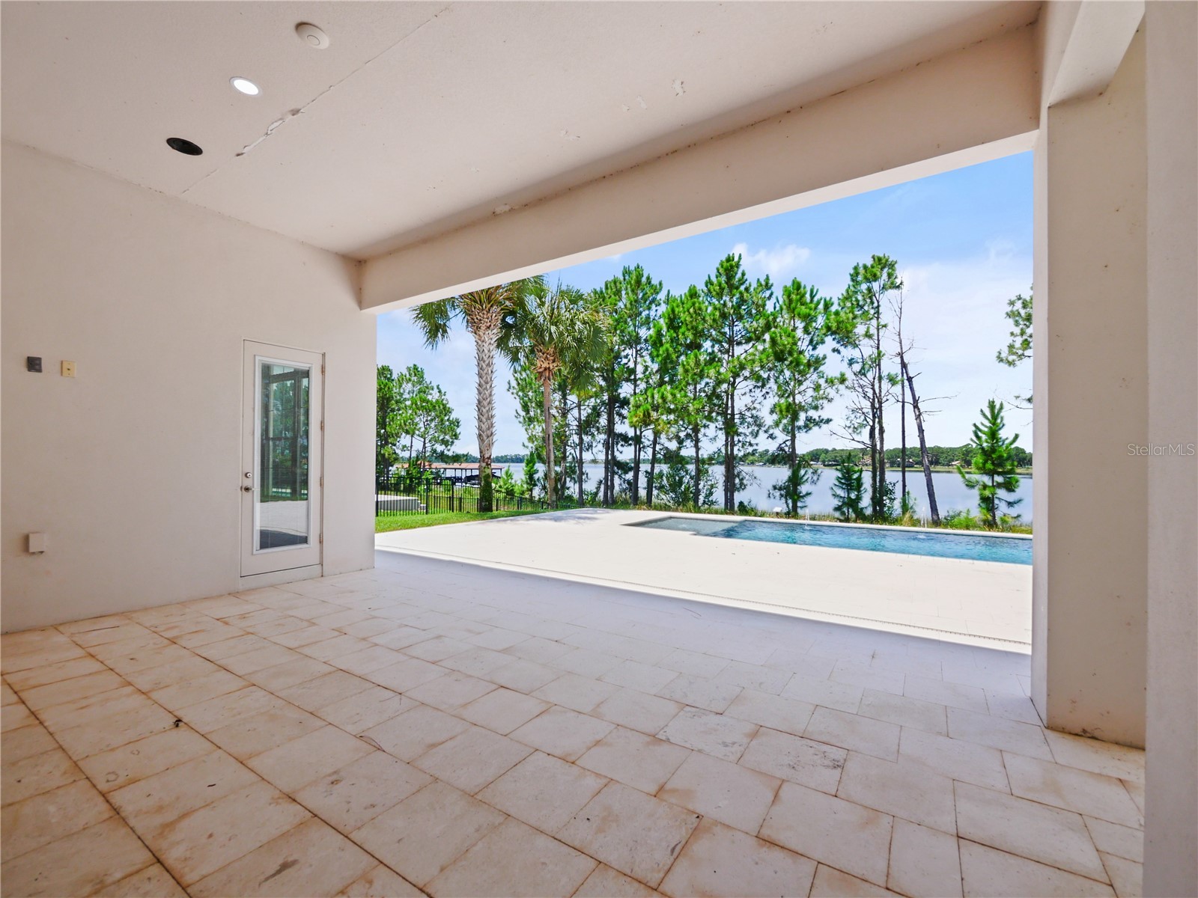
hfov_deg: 102.1
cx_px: 599
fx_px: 485
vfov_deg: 85.7
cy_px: 449
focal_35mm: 14
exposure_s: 1/400
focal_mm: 7
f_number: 7.1
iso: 200
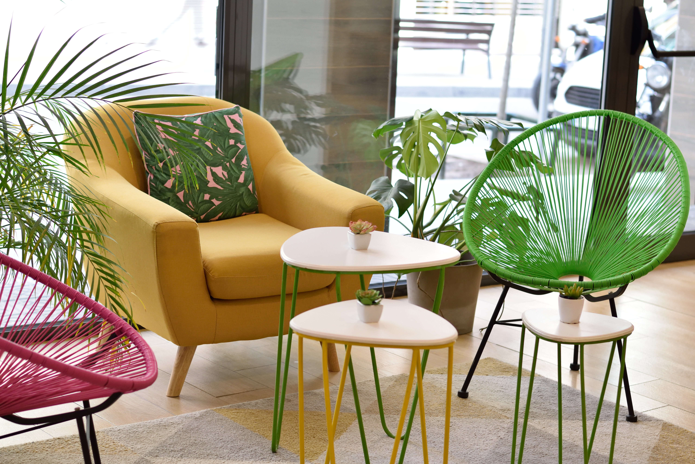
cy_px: 232
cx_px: 348
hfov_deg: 27.0
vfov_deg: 18.2
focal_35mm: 75
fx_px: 1448
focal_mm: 50
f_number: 2.8
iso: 800
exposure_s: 1/400
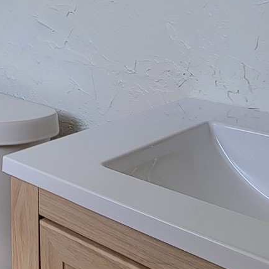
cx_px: -22
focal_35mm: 55
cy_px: 35
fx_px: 484
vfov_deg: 30.0
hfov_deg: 28.4
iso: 50
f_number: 2.2
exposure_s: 1/120
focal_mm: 2.2
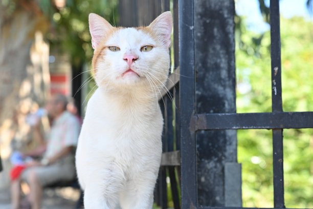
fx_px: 609
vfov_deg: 19.5
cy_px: 104
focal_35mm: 70
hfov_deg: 28.8
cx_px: 156
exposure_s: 1/100
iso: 200
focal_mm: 70
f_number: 7.1
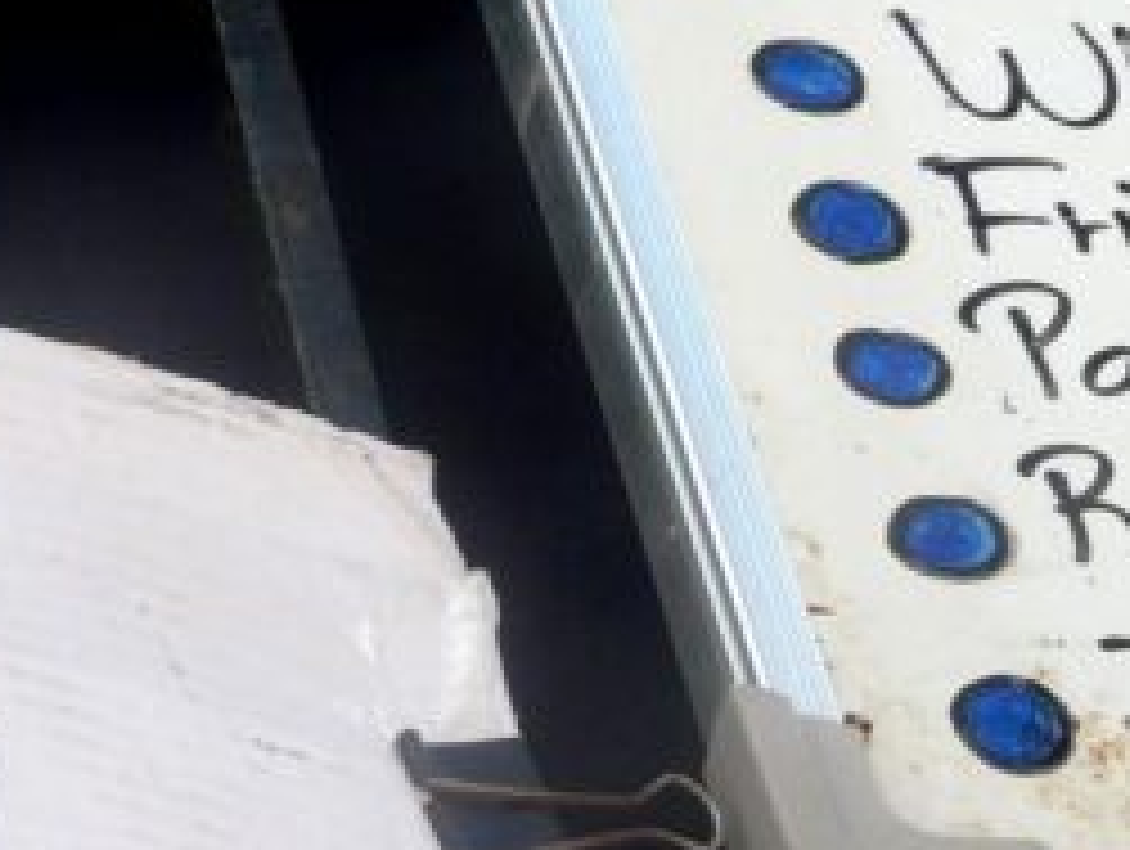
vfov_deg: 7.5
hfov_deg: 9.9
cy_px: 857
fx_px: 6440
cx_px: -176
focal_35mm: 197
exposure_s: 1/500
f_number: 4
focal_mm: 10.8
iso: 100
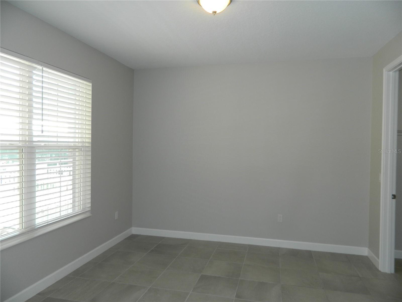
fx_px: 290
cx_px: 201
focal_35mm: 25
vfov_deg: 54.9
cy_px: 151
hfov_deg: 69.4
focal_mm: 4.5
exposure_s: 1/50
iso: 80
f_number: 3.1
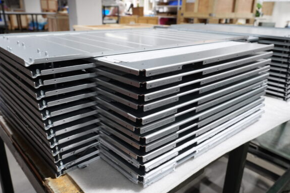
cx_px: 144
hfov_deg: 61.9
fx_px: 242
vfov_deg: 43.6
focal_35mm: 30
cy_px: 96
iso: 2500
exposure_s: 1/30
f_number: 10
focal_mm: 29
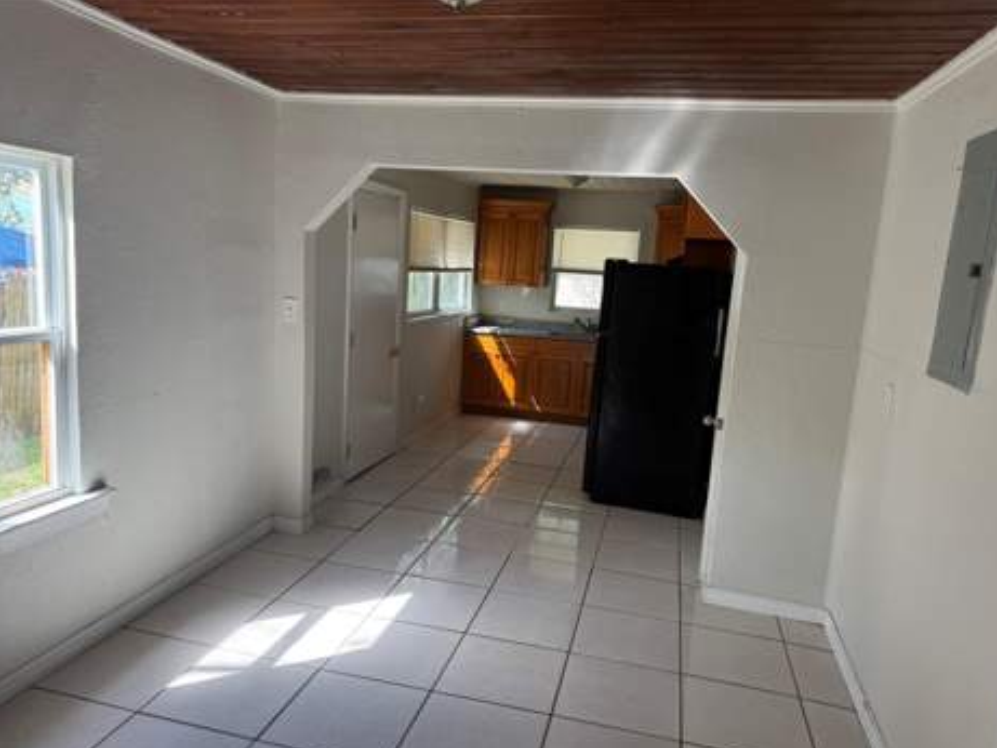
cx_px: 500
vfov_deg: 54.9
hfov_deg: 69.4
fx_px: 720
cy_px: 387
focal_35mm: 25
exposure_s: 1/159
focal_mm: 6.76
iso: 80
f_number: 1.78
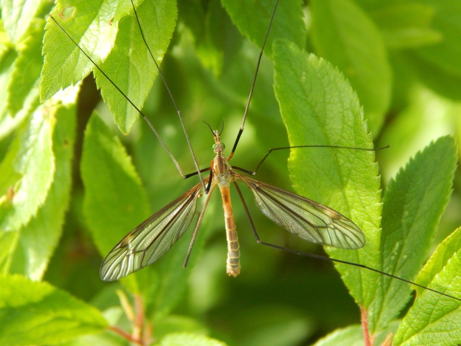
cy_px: 173
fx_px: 1518
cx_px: 230
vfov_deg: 13.0
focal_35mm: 114
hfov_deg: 17.3
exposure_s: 1/250
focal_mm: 20.5
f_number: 4.6
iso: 320
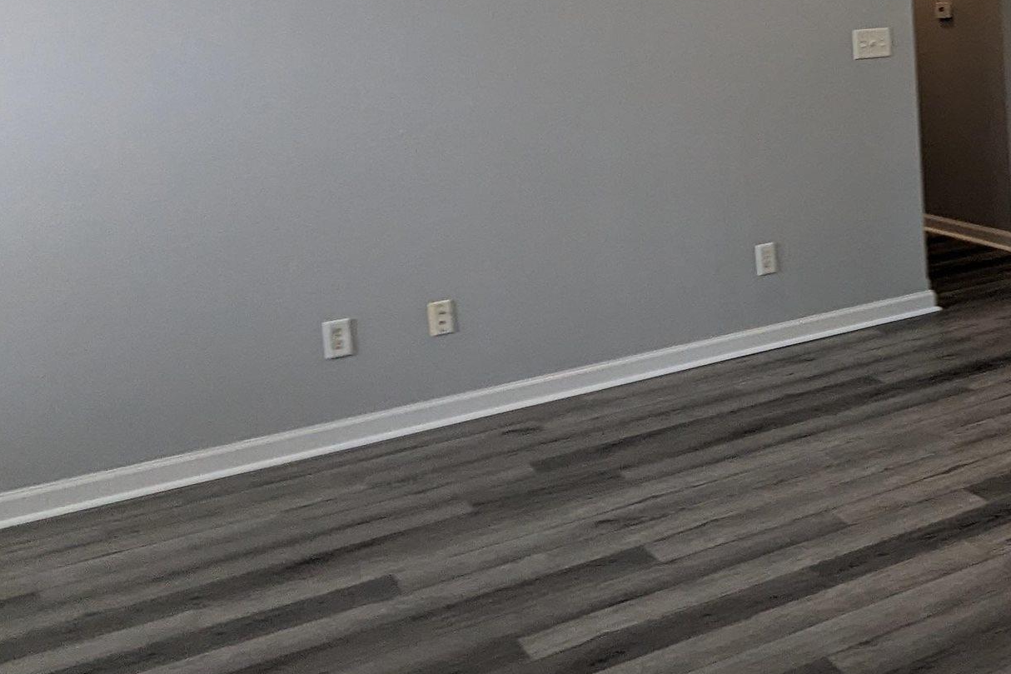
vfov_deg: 30.6
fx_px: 1179
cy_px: 81
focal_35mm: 42
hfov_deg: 42.7
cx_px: 899
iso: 55
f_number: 2.2
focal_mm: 2.35
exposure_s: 1/23.8
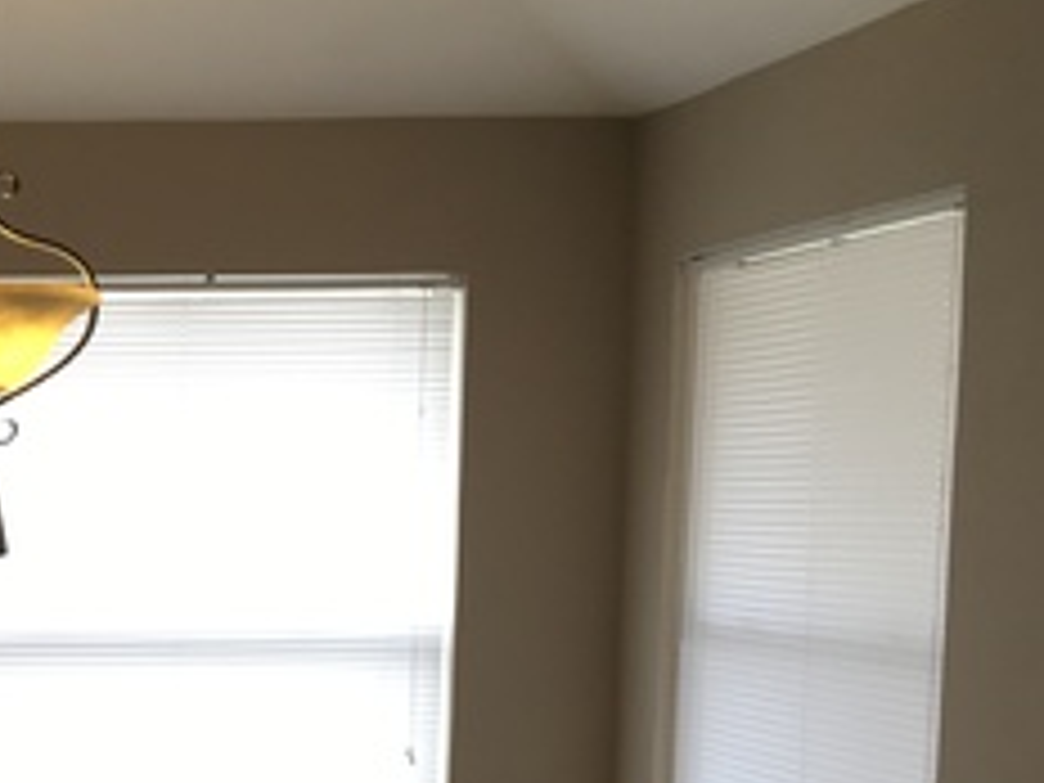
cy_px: 778
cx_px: -166
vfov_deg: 18.0
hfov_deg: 22.7
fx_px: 2413
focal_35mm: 80
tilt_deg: -5.5
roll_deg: -0.1
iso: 32
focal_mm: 4.15
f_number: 2.2
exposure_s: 1/30
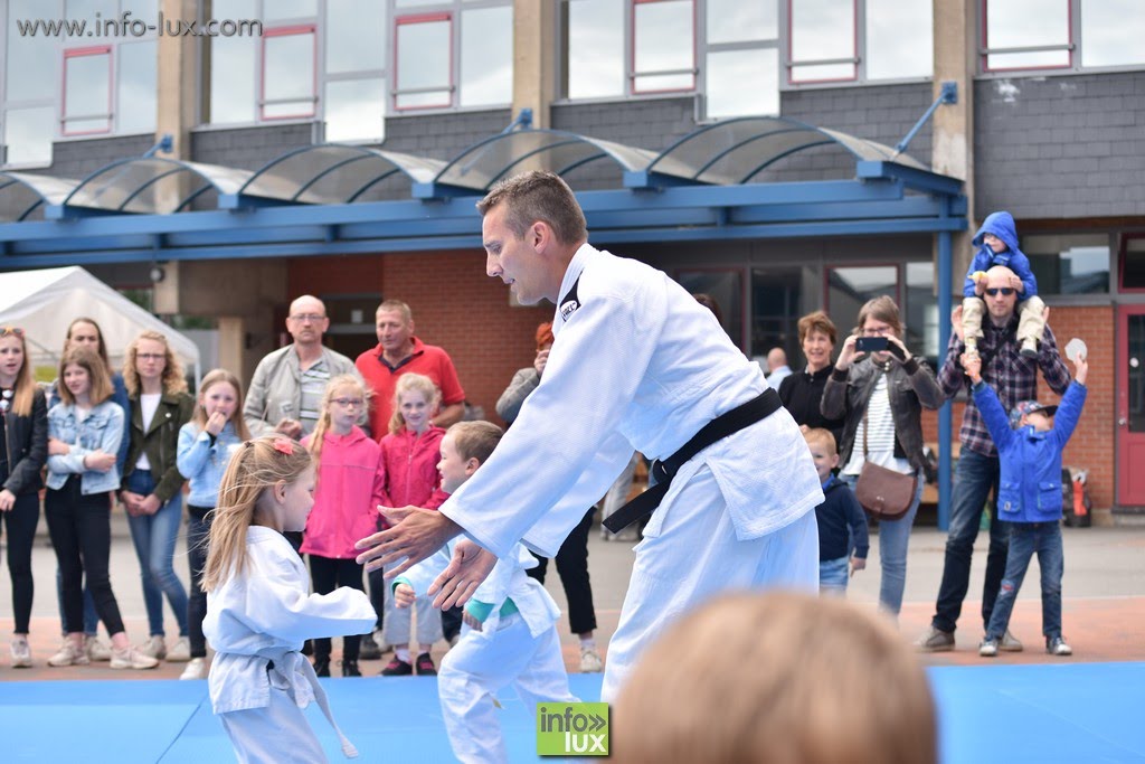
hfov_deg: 27.0
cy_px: 382
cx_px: 572
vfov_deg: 18.2
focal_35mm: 75
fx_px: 2386
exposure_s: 1/500
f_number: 4
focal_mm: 50
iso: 100
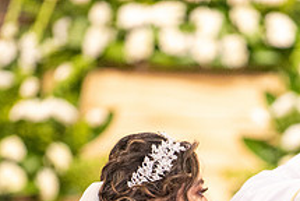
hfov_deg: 4.4
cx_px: 314
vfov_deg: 2.9
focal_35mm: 471
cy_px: 269
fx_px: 3930
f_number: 2.8
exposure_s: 1/160
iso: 2000
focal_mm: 175
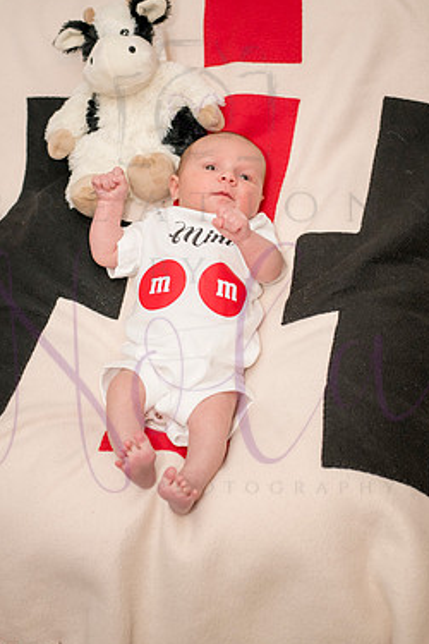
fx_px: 1072
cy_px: 268
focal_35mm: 60
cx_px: 201
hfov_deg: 22.6
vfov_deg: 33.3
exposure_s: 1/250
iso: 800
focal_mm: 50
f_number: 4
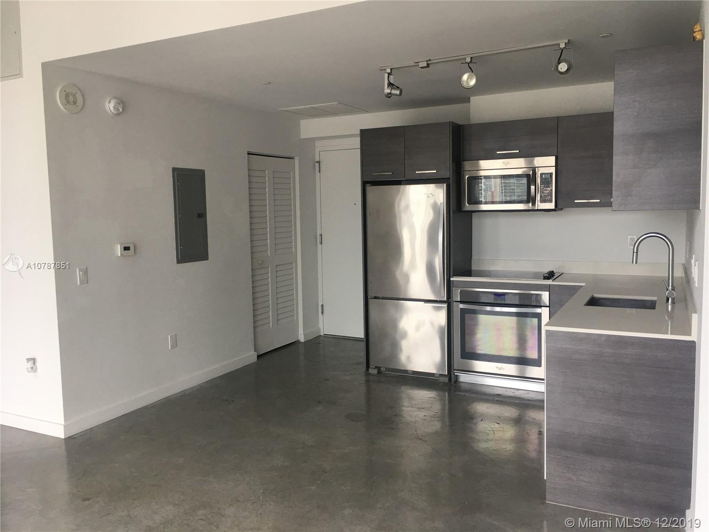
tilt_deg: -3.5
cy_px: 266
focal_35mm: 29
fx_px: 594
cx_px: 354
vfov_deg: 48.2
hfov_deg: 61.7
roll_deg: +1.3
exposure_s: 1/33
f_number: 2.2
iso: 25
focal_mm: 4.15
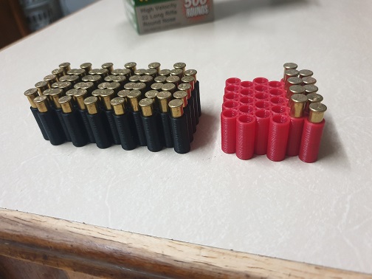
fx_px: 279
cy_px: 140
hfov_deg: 67.3
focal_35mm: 26
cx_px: 186
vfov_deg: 53.1
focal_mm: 4.3
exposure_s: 1/50
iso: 320
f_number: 1.5
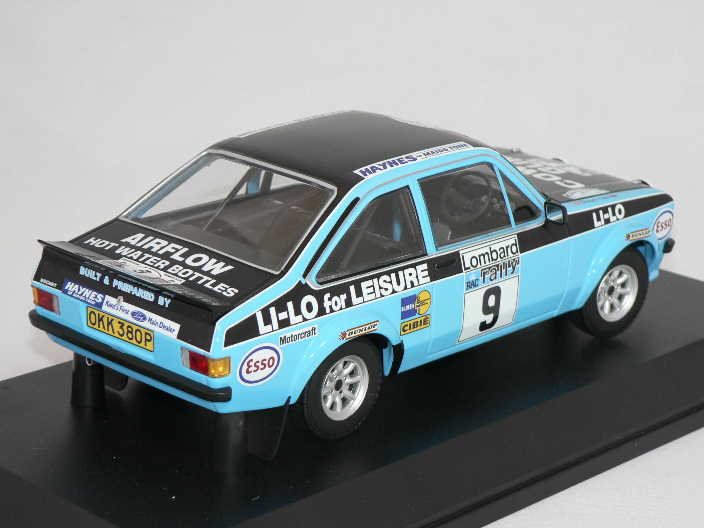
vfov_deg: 14.5
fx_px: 2074
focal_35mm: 102
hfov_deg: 19.3
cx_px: 352
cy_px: 264
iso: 80
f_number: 3.2
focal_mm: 16.9
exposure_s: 1/60
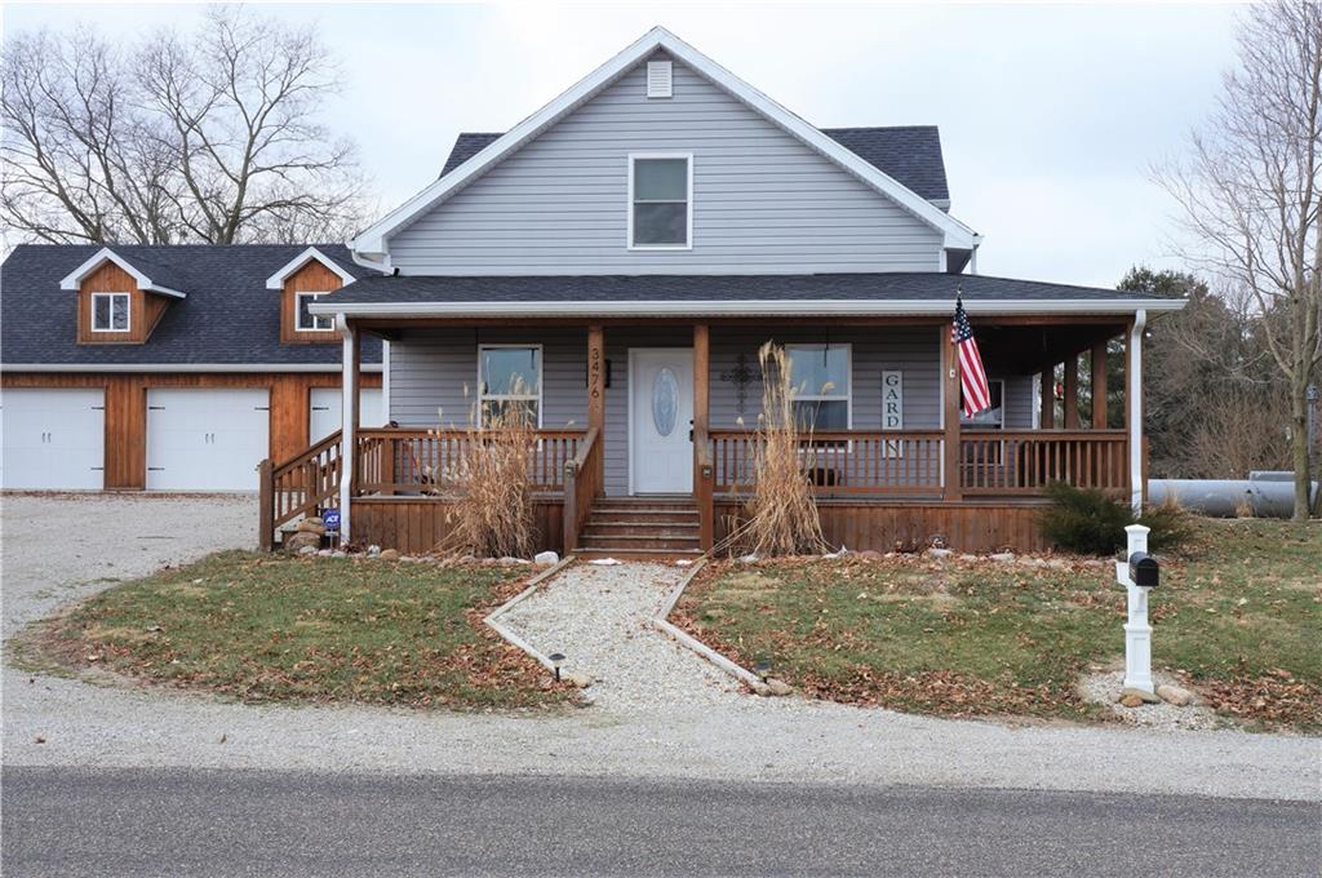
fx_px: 1595
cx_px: 661
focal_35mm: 44
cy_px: 439
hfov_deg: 45.0
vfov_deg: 30.8
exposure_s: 1/80
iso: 100
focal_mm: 29
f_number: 13
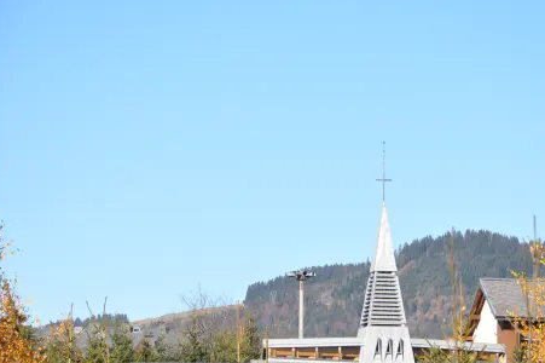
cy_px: 178
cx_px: 352
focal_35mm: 210
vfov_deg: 6.5
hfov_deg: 9.8
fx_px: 3172
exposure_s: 1/1600
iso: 800
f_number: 10
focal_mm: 105
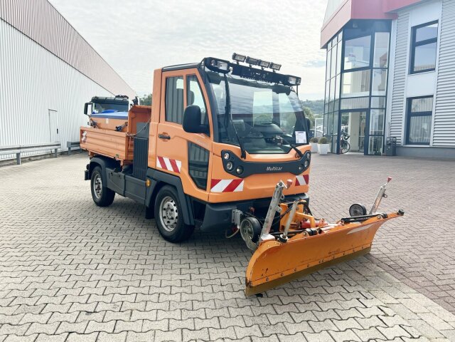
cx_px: 228
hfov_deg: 67.3
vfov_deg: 53.1
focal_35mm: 26
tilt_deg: -4.2
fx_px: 342
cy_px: 171
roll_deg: -1.0
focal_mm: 5.7
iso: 50
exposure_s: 1/3077
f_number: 1.5
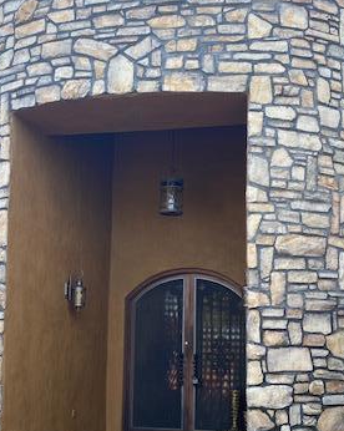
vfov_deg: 39.1
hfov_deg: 32.0
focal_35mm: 47
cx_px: 163
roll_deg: -0.5
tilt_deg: +6.7
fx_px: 599
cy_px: 290
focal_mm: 4.25
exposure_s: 1/217
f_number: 1.8
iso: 32
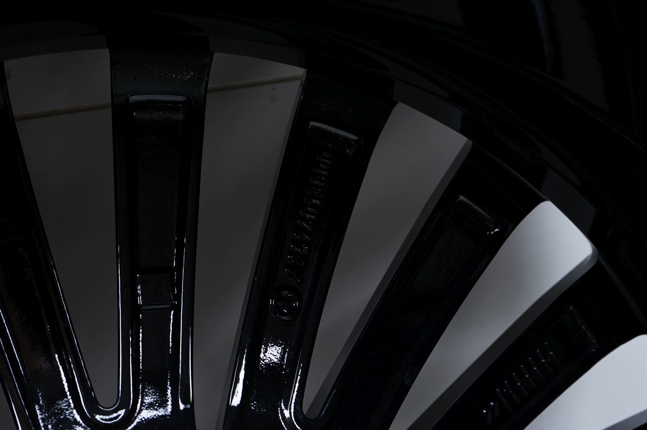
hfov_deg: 41.1
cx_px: 324
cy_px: 215
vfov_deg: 28.0
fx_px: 862
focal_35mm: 48
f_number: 7.1
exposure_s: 1/125
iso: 250
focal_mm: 48
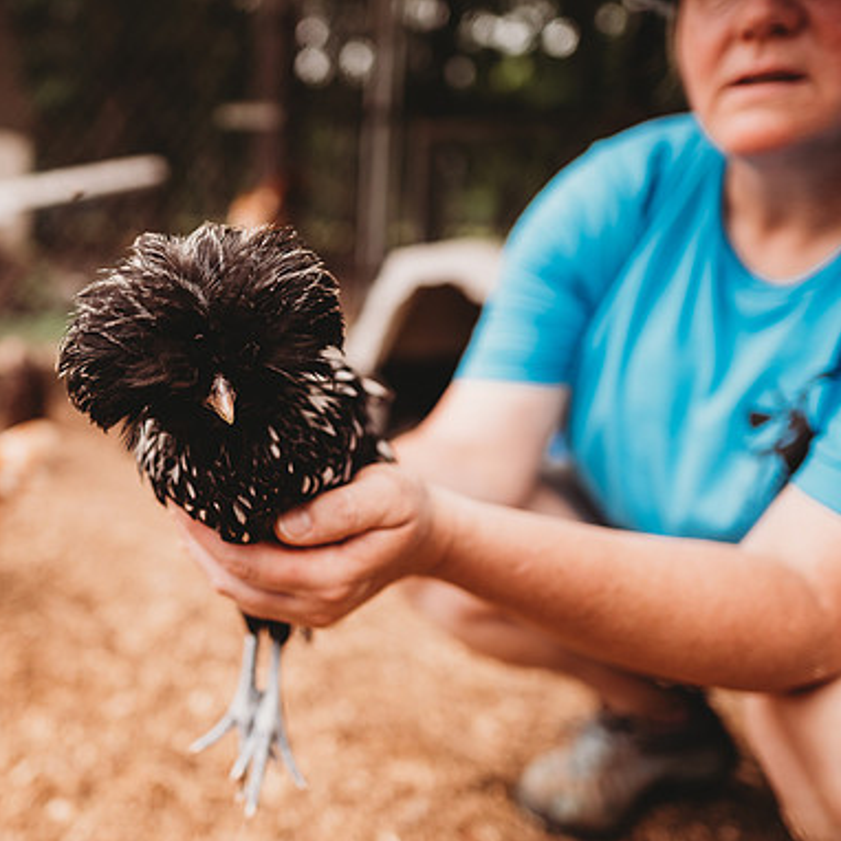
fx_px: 852
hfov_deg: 50.7
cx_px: 229
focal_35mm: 31
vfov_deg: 52.5
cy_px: 424
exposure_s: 1/500
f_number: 2.2
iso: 100
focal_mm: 24
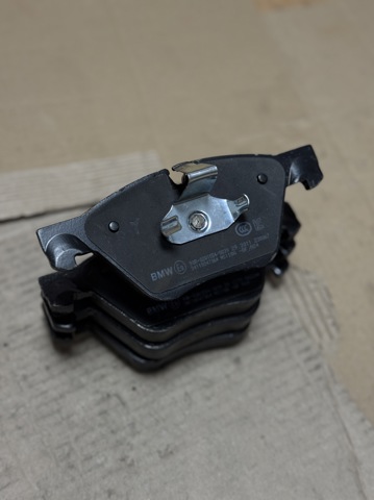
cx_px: 187
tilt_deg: -59.5
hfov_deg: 30.2
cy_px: 250
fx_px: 693
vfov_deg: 39.7
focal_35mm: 48
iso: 100
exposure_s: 1/50
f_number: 1.78
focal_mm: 6.76
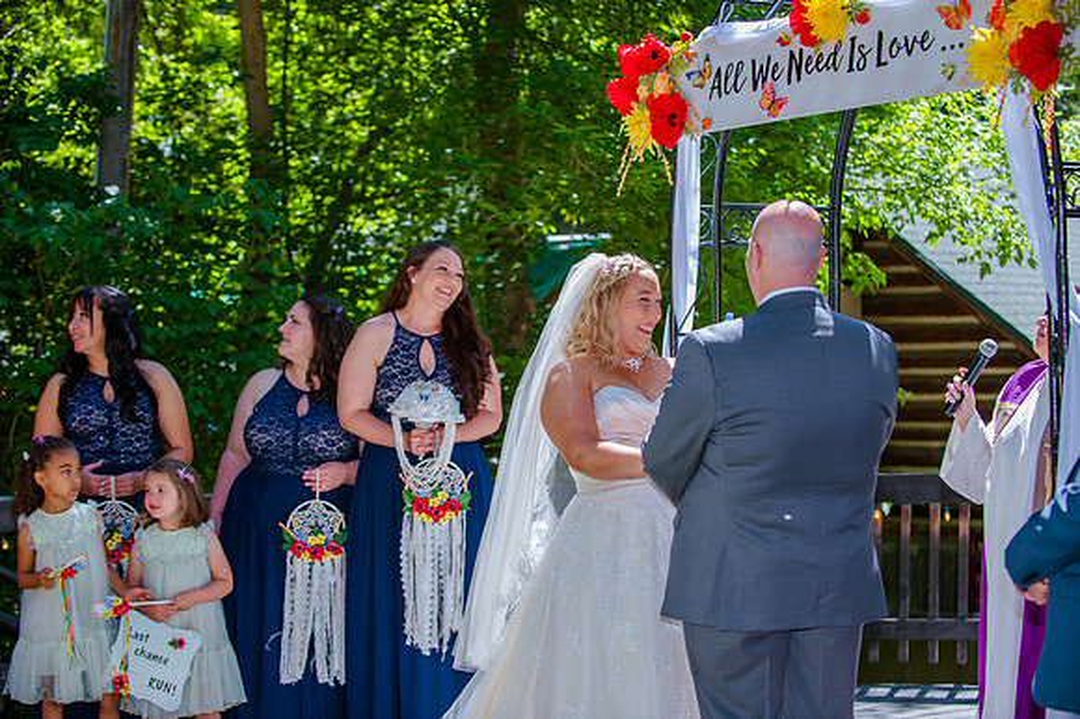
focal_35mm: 71
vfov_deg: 19.3
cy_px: 360
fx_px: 2116
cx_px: 540
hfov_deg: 28.6
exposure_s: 1/500
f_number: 3.5
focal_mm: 70
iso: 200
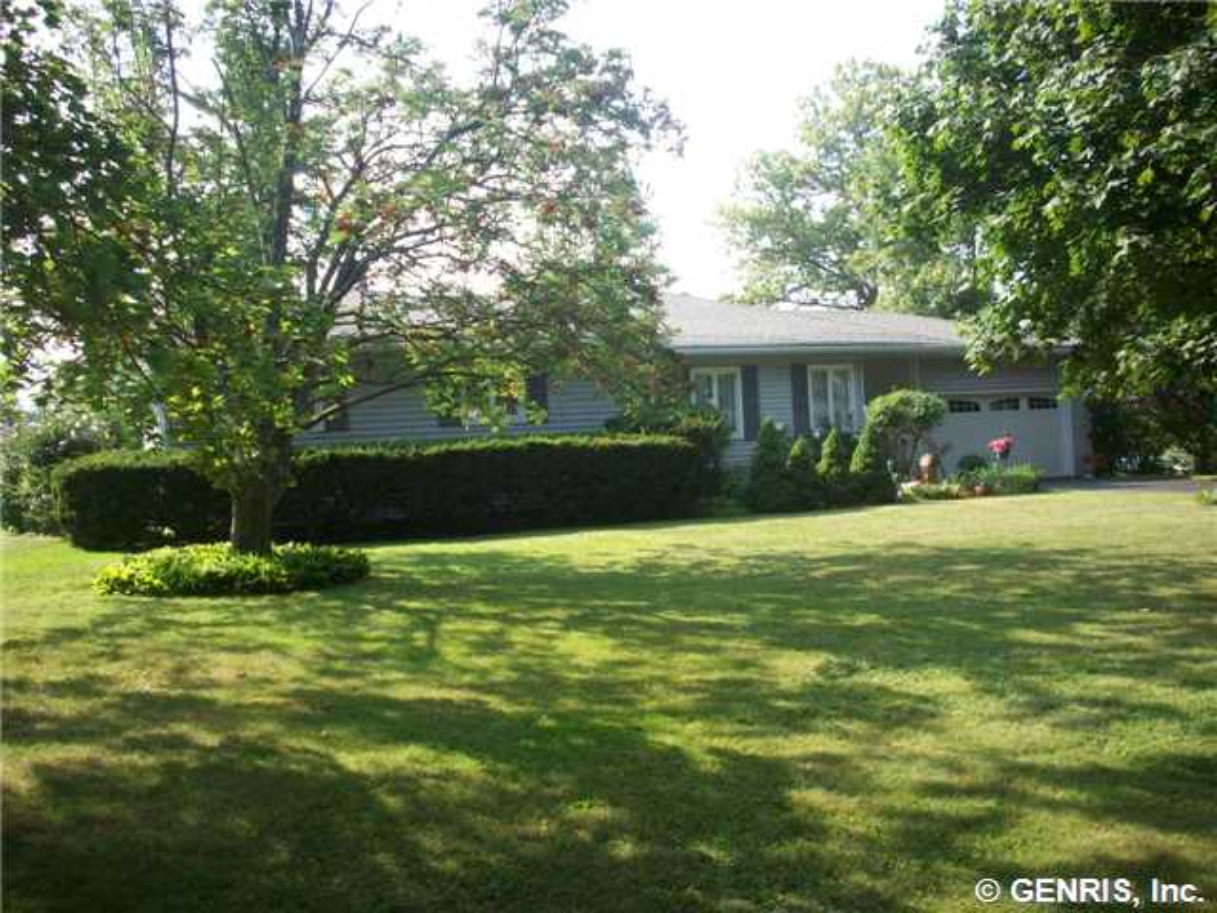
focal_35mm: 37
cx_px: 608
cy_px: 456
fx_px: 1301
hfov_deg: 50.1
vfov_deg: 38.7
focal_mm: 6.2
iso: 80
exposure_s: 1/336
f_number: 2.8
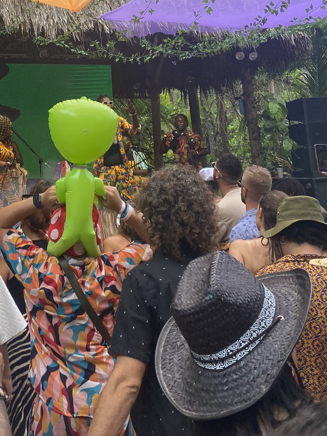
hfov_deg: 27.4
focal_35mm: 52
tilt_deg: +12.8
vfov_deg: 34.7
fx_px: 655
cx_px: 56
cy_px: 43
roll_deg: +1.7
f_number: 1.8
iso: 32
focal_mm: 4.25
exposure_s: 1/160
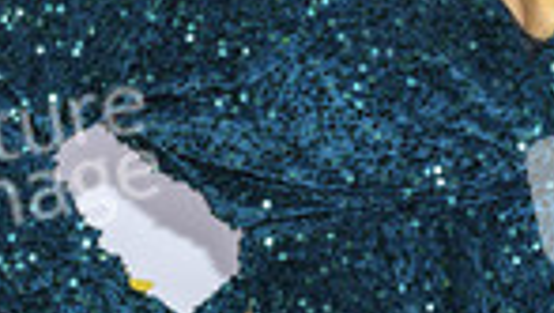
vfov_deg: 7.9
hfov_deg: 13.9
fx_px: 2264
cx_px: 377
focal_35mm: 154
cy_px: -11
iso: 800
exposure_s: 1/200
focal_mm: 54
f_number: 5.6
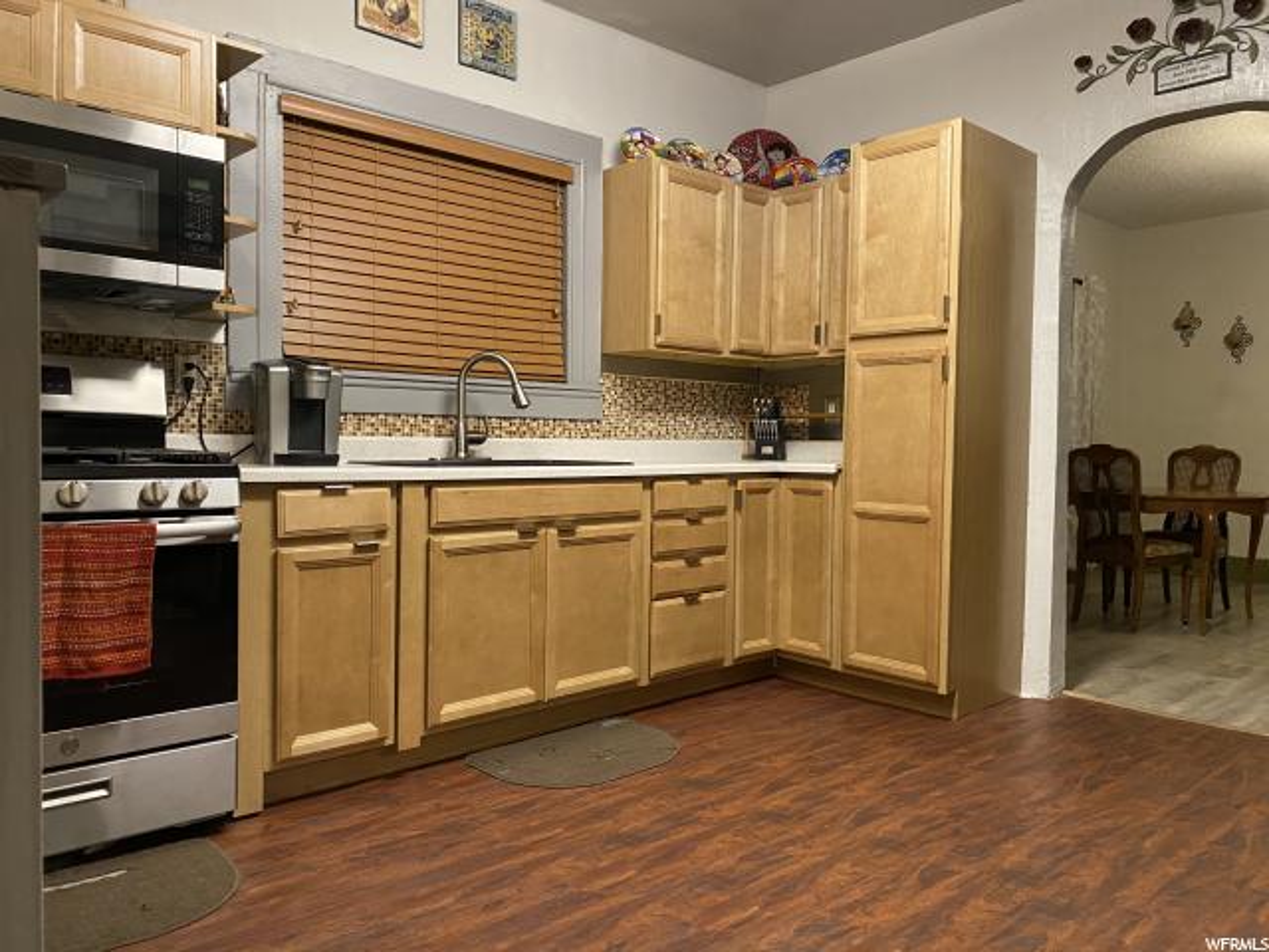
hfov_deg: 67.3
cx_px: 634
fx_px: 953
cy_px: 476
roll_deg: -0.6
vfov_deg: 53.1
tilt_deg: -2.3
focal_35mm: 26
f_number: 1.8
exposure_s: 1/60
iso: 500
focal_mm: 4.25
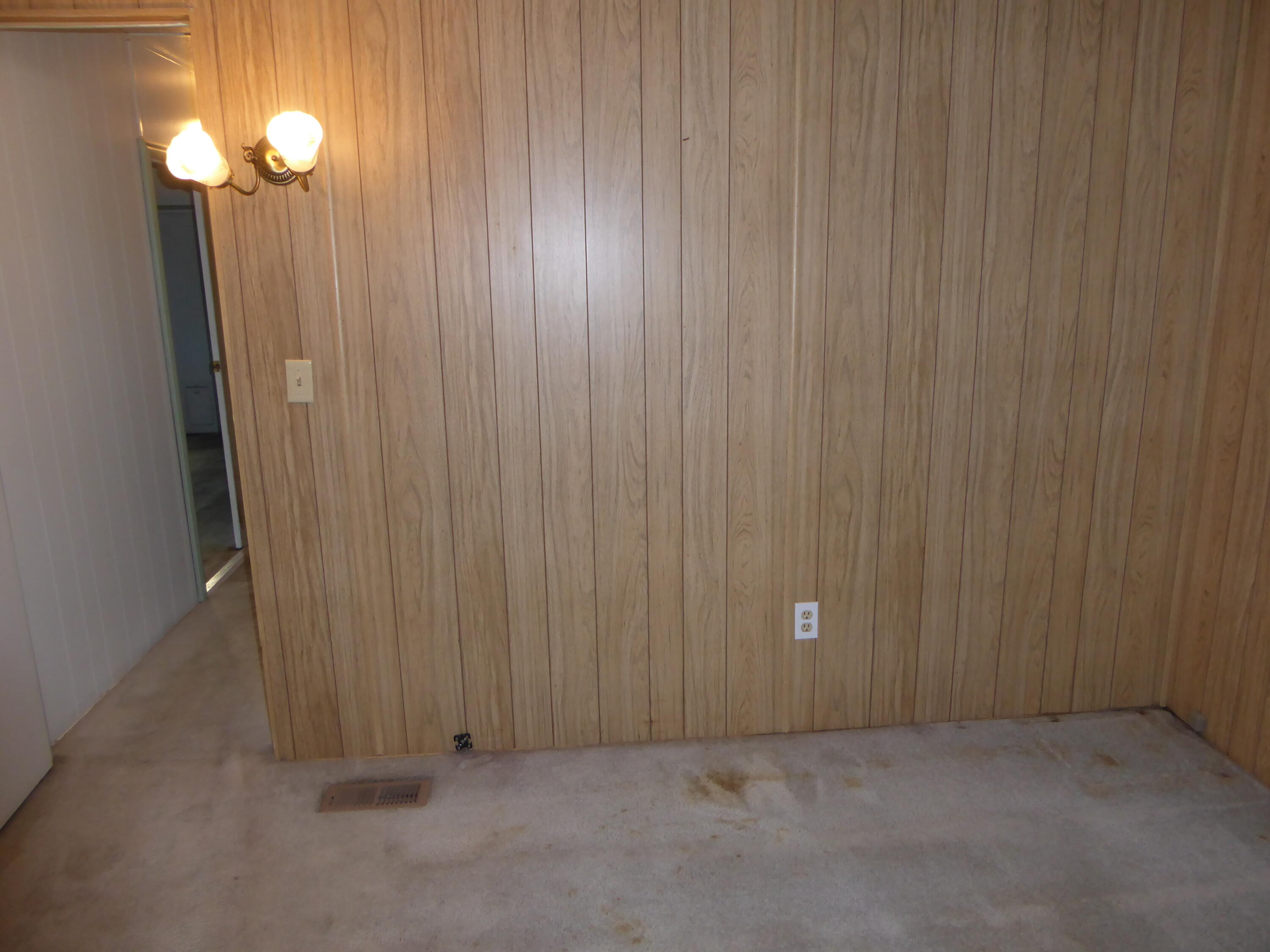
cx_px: 635
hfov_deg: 71.6
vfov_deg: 56.8
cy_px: 476
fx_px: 881
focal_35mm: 24
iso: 200
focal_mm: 4.3
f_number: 3.5
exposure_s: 1/60
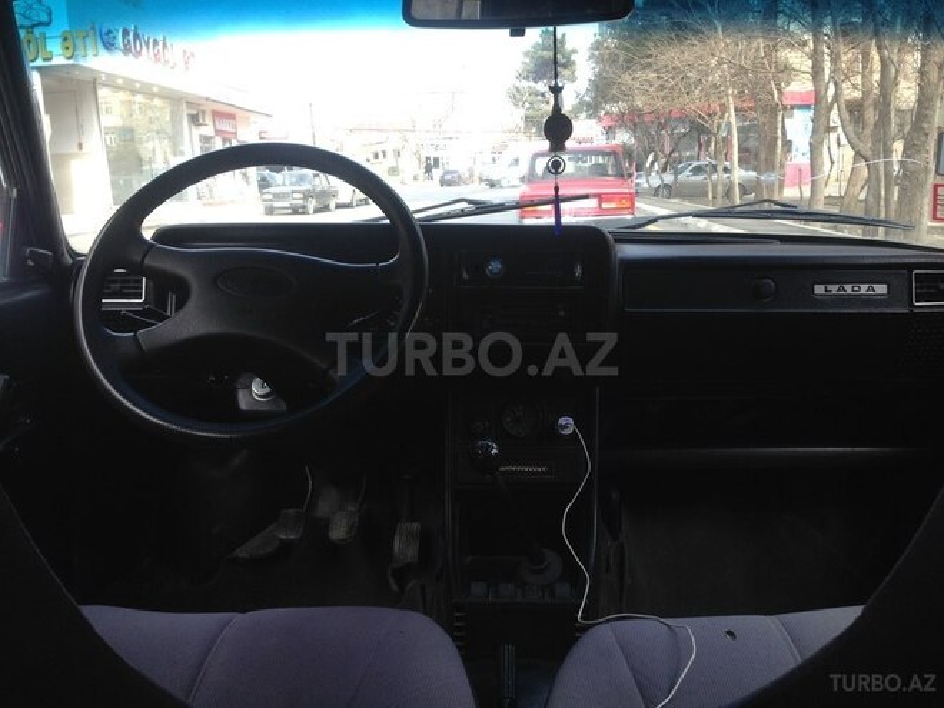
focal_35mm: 33
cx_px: 472
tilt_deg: -12.1
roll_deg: +0.8
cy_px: 354
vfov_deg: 42.9
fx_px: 900
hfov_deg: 55.4
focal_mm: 4.12
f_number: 2.4
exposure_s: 1/170
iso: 50
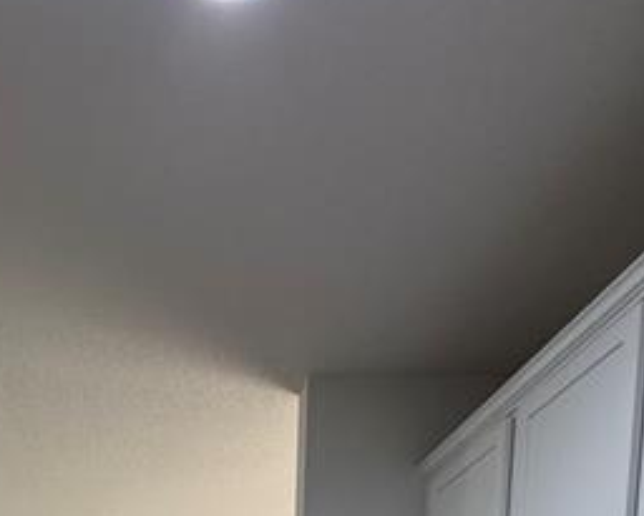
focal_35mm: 41
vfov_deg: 24.2
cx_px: 83
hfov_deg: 41.7
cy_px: 851
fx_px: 782
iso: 250
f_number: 2.2
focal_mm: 2.22
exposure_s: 1/120
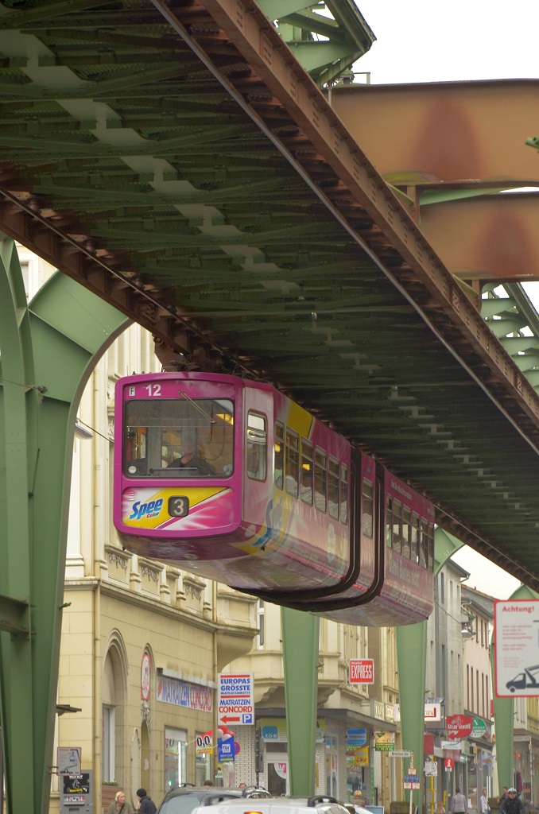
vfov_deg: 13.1
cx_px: 270
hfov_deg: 8.7
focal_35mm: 158
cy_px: 407
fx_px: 3554
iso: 720
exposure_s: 1/100
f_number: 8
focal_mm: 105
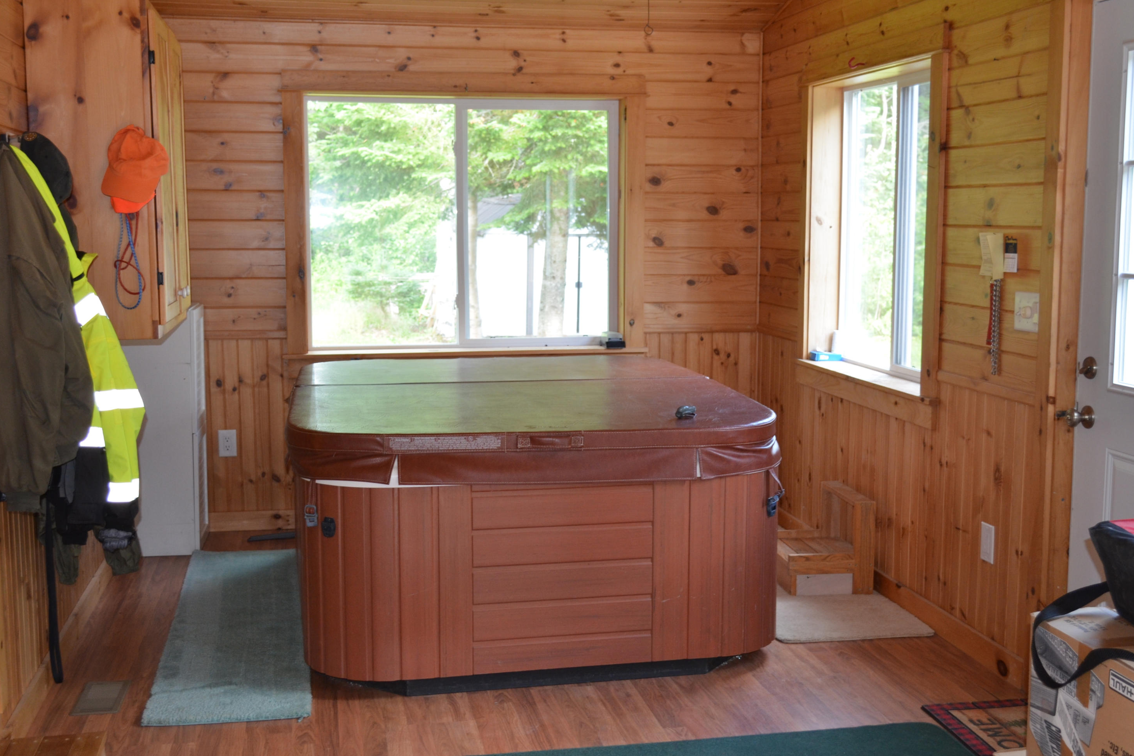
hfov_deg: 48.5
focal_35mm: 40
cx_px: 553
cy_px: 376
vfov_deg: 33.4
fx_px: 1260
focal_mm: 26
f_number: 4.2
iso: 640
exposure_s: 1/60
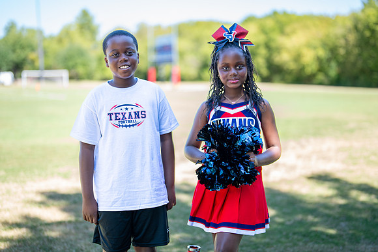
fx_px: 583
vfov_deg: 24.4
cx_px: 192
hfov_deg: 35.9
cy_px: 127
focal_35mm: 56
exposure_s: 1/1000
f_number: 1.2
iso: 100
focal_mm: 50
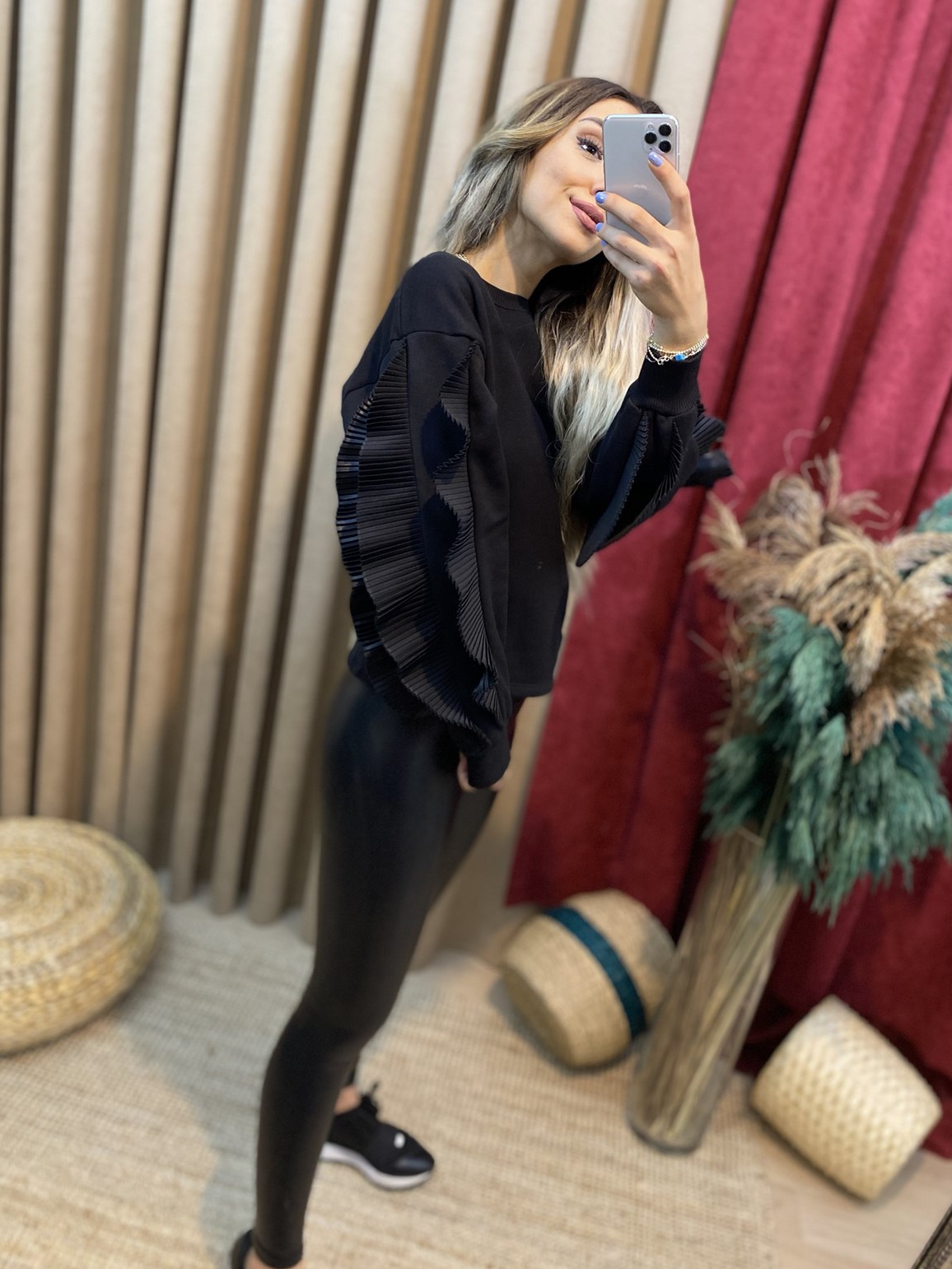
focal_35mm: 27
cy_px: 619
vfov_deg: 65.3
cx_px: 469
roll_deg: -11.7
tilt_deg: -32.2
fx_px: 990
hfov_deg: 51.4
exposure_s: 1/50
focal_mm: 4.25
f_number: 1.8
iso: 160
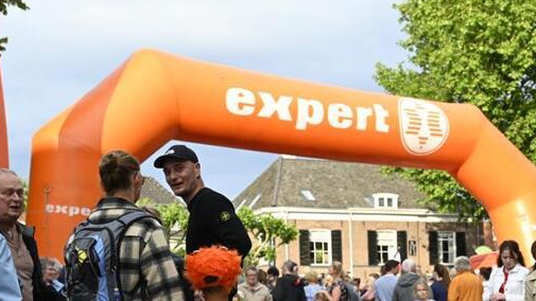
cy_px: 300
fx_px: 1052
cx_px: 363
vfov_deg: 16.0
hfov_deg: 28.4
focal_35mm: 74
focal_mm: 36
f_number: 5.6
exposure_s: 1/250
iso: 200
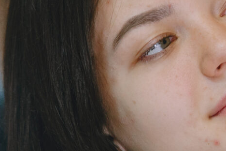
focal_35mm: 465
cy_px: 6
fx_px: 2919
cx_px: 573
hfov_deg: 4.3
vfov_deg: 3.0
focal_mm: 85
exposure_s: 1/250
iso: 500
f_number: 2.5
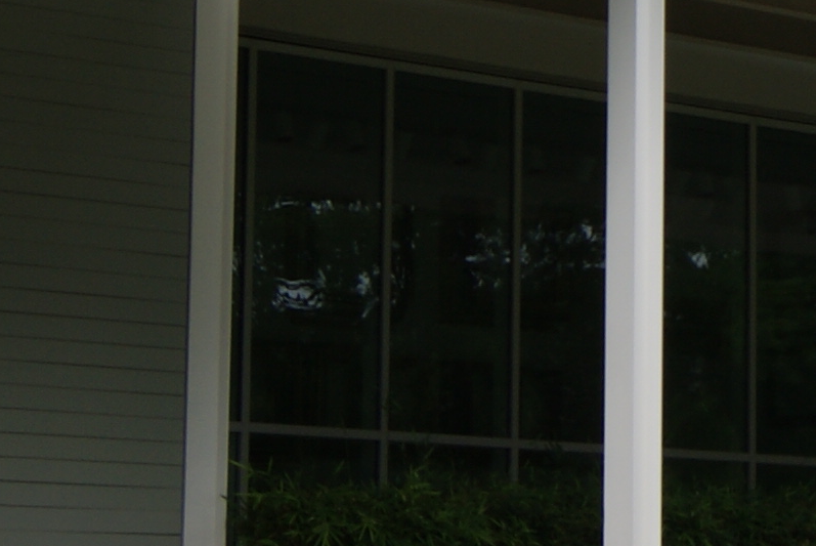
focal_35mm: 175
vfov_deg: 7.8
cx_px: 1125
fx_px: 3970
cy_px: -53
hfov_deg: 11.4
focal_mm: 24
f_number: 10
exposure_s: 1/80
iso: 100
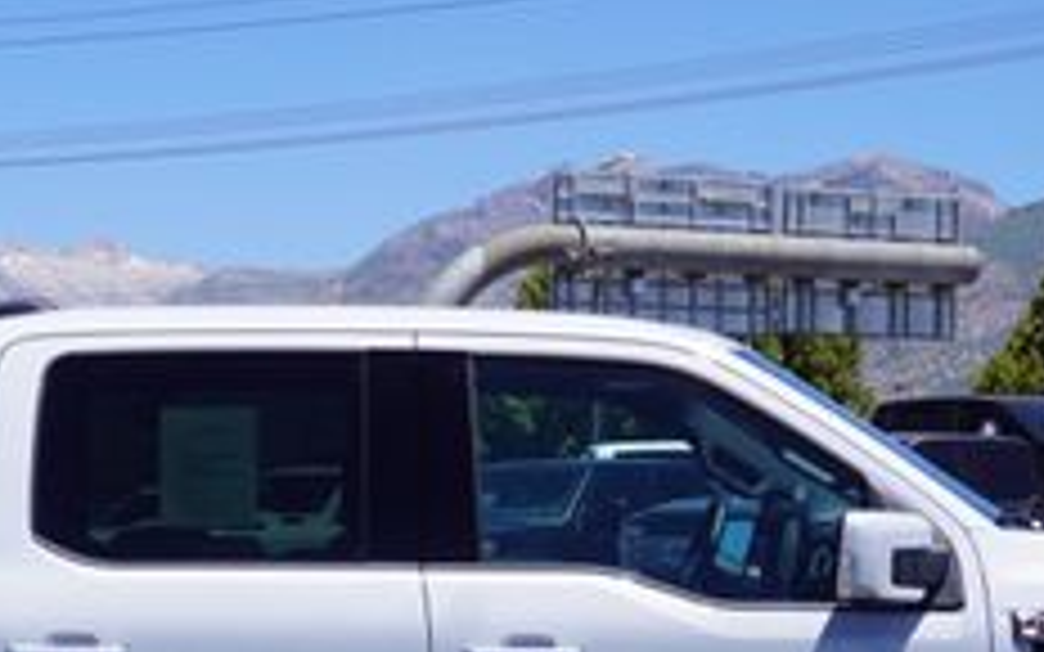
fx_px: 3483
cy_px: 881
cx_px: 346
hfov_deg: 17.0
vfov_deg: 10.4
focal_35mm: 122
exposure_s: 1/160
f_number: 11
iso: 100
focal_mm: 29
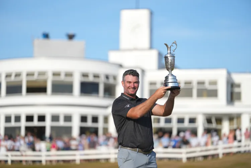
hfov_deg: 17.6
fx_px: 809
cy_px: 84
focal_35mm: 116
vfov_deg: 11.8
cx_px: 126
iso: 125
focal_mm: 116
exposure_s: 1/5000
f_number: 2
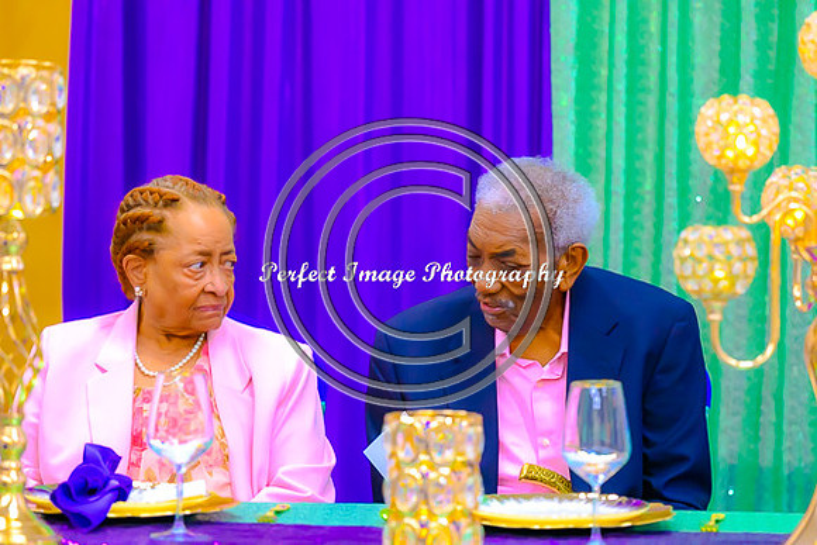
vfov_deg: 6.8
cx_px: 408
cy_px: 272
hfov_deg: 10.2
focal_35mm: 202
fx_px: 4585
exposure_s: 1/200
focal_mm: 135
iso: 6400
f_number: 2.8
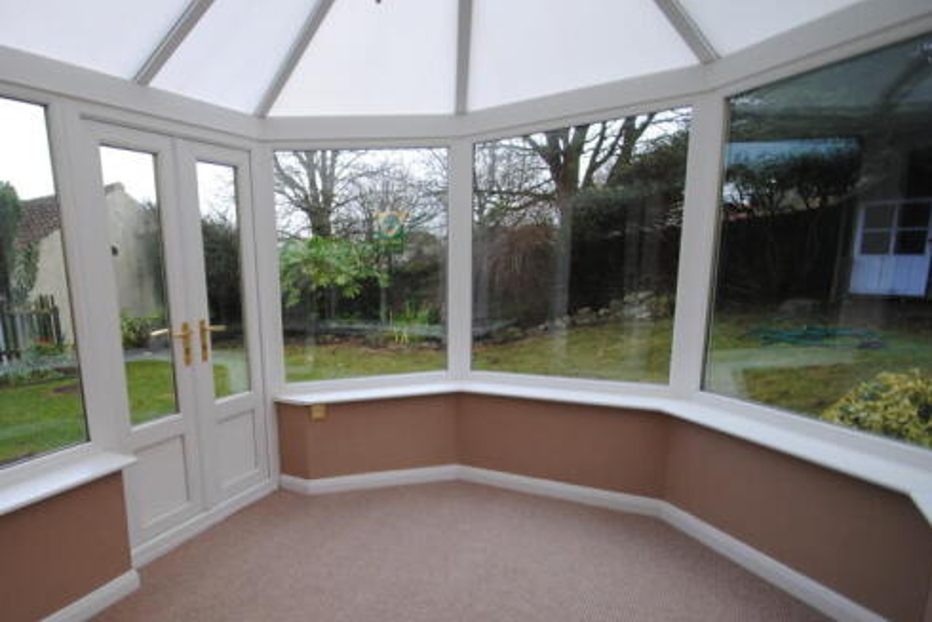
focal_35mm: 20
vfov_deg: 61.5
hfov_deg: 81.4
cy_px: 368
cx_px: 317
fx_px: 518
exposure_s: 1/50
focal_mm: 10
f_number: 3.5
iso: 100
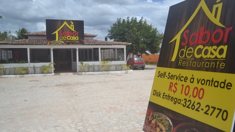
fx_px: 199
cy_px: 69
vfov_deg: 36.6
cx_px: 118
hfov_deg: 61.0
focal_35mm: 32
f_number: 3.5
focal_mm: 18
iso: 100
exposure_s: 1/1600
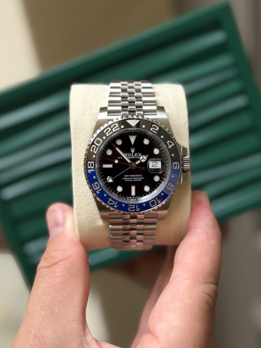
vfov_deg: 39.7
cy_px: 174
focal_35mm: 48
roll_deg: +10.4
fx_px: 483
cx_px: 130
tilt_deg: -38.8
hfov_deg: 30.3
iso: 64
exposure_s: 1/425
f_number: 1.78
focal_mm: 6.76
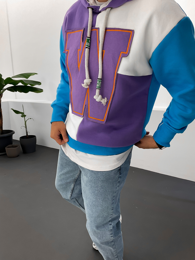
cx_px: 98
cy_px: 130
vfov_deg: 61.7
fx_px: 218
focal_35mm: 29
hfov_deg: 48.2
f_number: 1.8
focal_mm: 3
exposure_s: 1/50
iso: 40
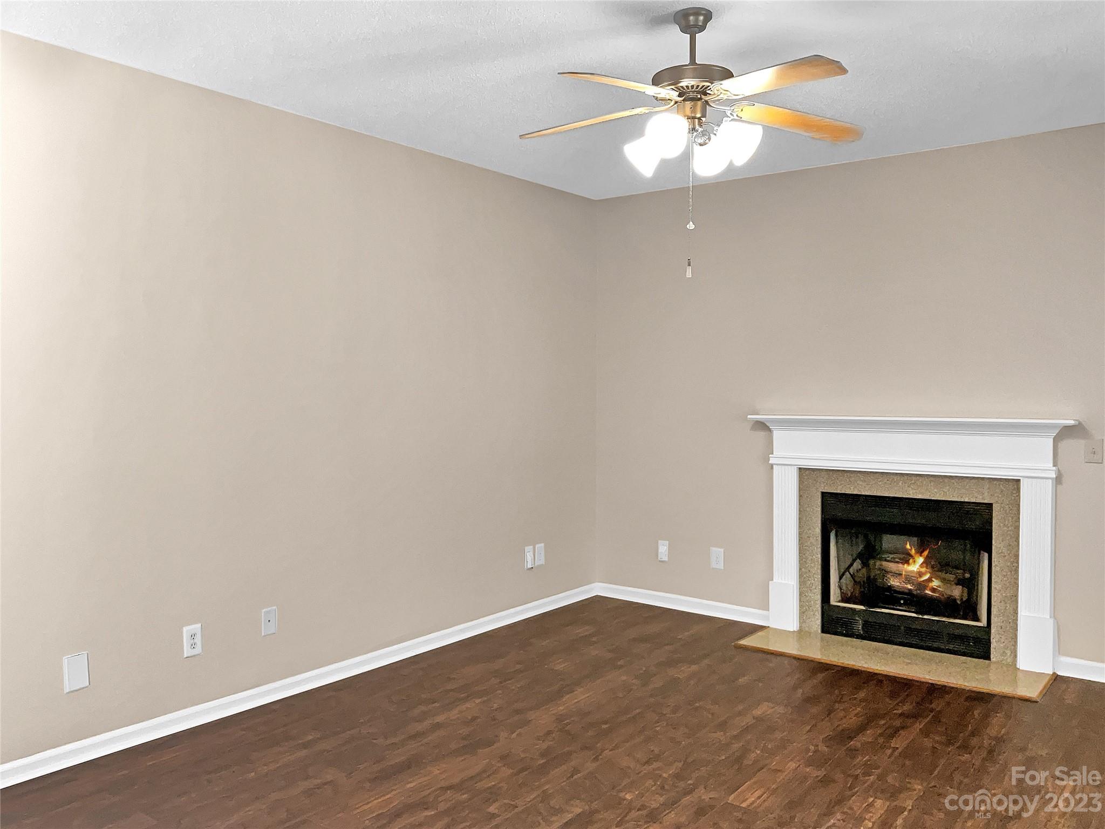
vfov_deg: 48.2
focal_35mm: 29
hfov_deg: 61.7
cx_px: 552
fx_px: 926
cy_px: 414
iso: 50
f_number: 1.8
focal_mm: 3
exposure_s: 1/60
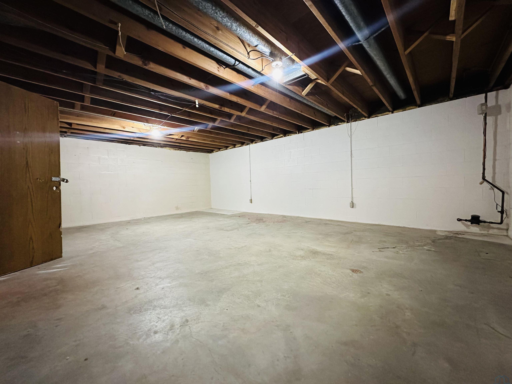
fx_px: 207
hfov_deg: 102.1
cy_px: 192
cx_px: 256
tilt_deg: -1.5
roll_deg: +0.8
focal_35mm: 14
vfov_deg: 85.7
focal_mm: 2.22
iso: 800
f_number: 2.2
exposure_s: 1/60
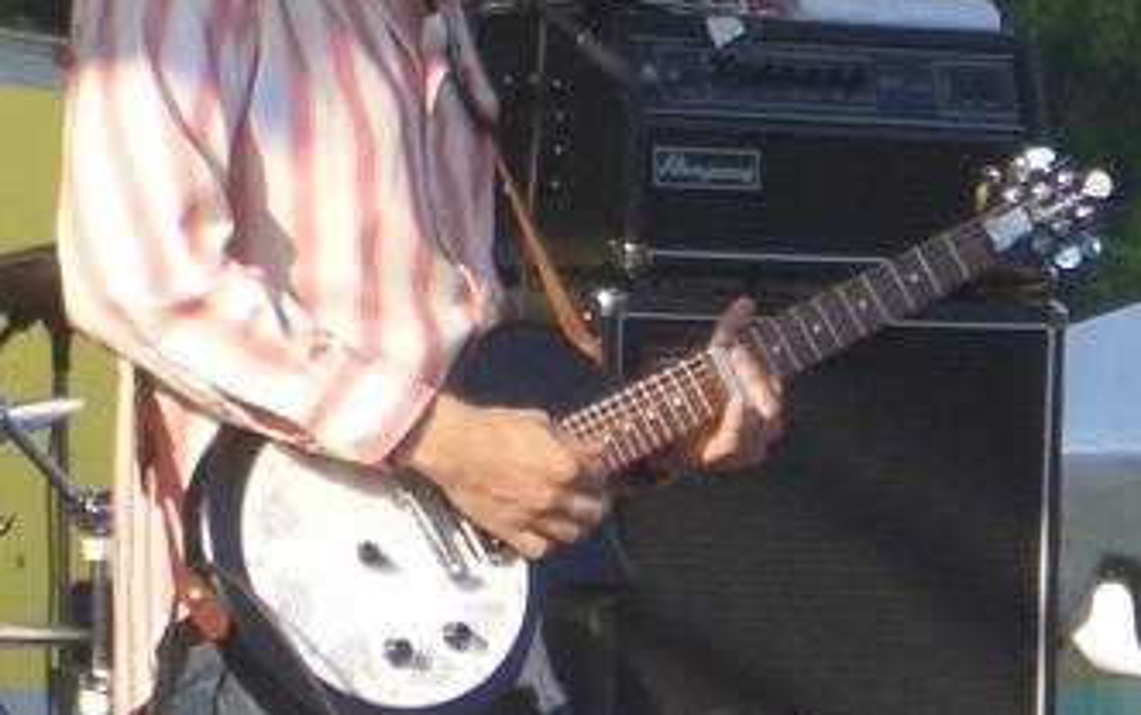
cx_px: 574
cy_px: 320
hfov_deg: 13.9
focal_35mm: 150
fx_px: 4668
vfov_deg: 8.8
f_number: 4.8
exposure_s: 1/200
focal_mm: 17.4
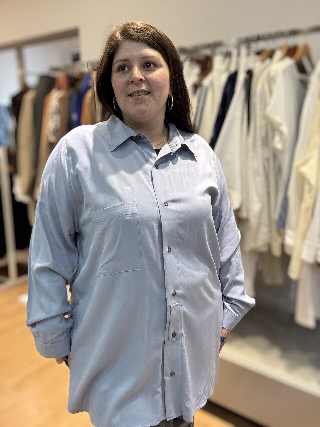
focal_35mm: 30
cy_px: 214
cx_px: 160
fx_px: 370
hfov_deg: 46.8
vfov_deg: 60.0
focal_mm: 2.69
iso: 125
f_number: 1.9
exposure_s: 1/50
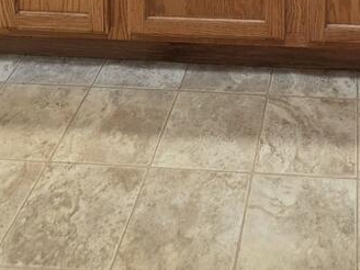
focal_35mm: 57
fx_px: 593
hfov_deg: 32.0
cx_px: 330
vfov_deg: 16.6
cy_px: -316
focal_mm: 2.2
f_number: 1.9
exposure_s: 1/120
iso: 200
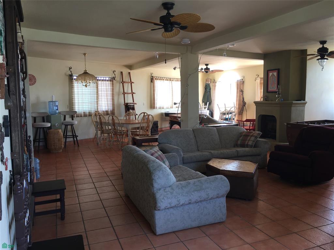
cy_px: 125
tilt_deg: -4.7
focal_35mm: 29
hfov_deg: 61.7
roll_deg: +0.6
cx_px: 167
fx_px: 280
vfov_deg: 48.2
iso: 32
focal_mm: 4.15
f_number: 2.2
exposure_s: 1/40
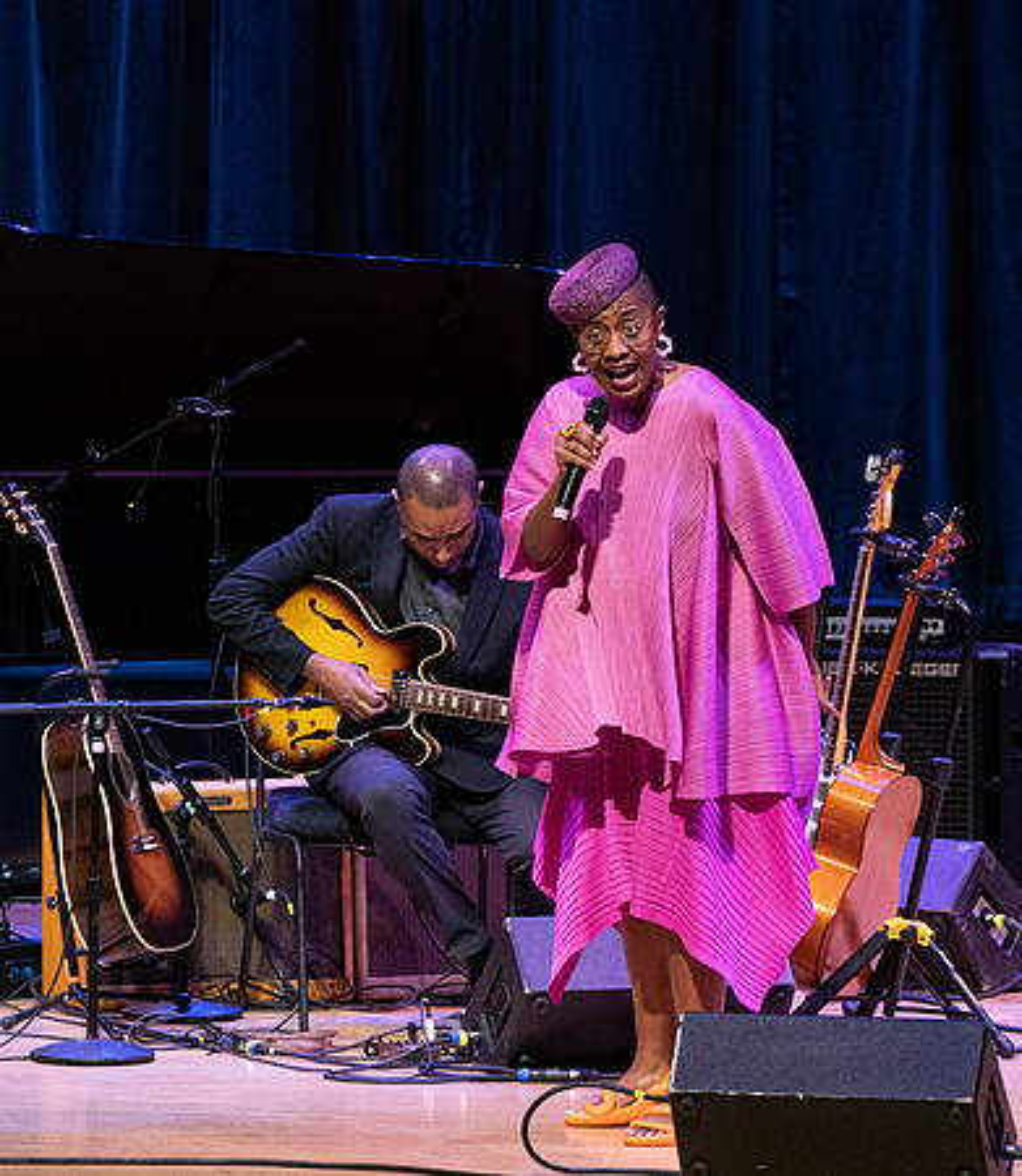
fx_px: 15320
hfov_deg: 3.8
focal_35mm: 425
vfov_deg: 4.4
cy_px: 559
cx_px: 52
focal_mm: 247
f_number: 8
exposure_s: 1/320
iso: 4000
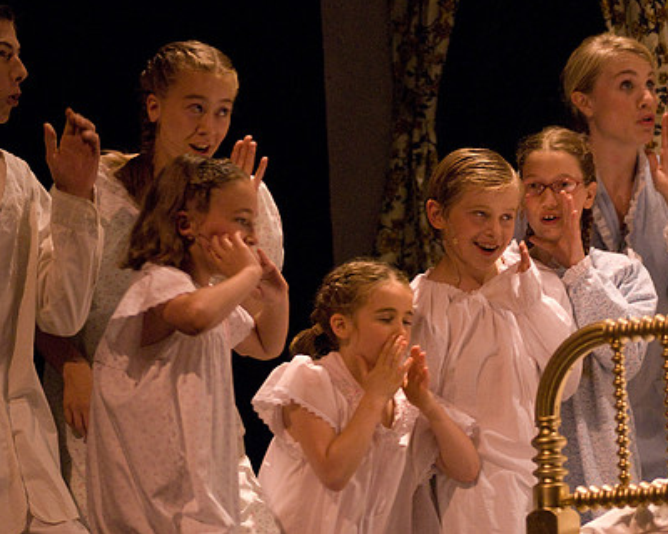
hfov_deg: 8.6
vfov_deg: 6.9
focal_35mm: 225
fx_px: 4448
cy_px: 212
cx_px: 279
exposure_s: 1/125
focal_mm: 110
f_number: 2.8
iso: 1600
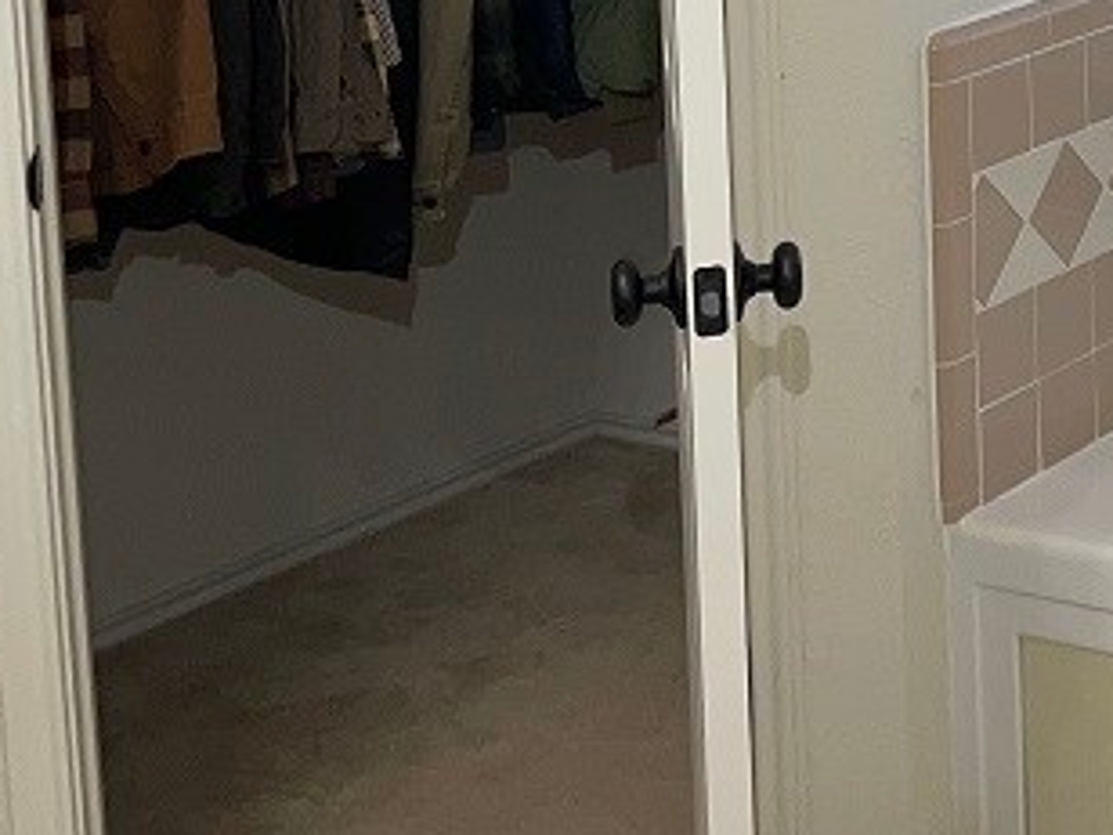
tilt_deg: -6.3
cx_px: 1507
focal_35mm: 85
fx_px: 2733
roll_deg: +1.5
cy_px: -224
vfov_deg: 16.5
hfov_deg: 20.7
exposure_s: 1/120
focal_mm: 4.2
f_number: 1.6
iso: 40
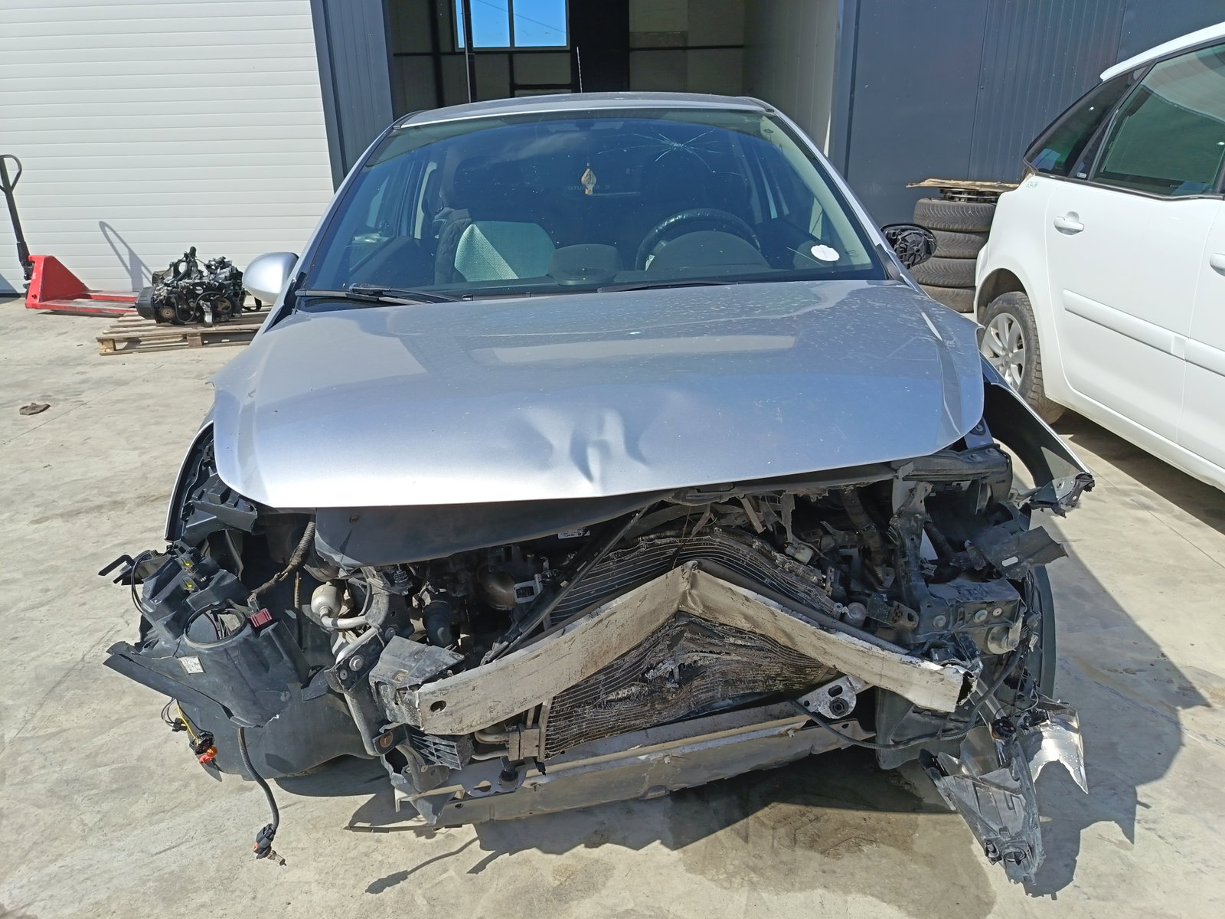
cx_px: 612
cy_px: 460
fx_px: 849
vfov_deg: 56.8
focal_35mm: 24
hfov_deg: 71.6
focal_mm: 5.25
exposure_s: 1/585
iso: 101
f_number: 1.75
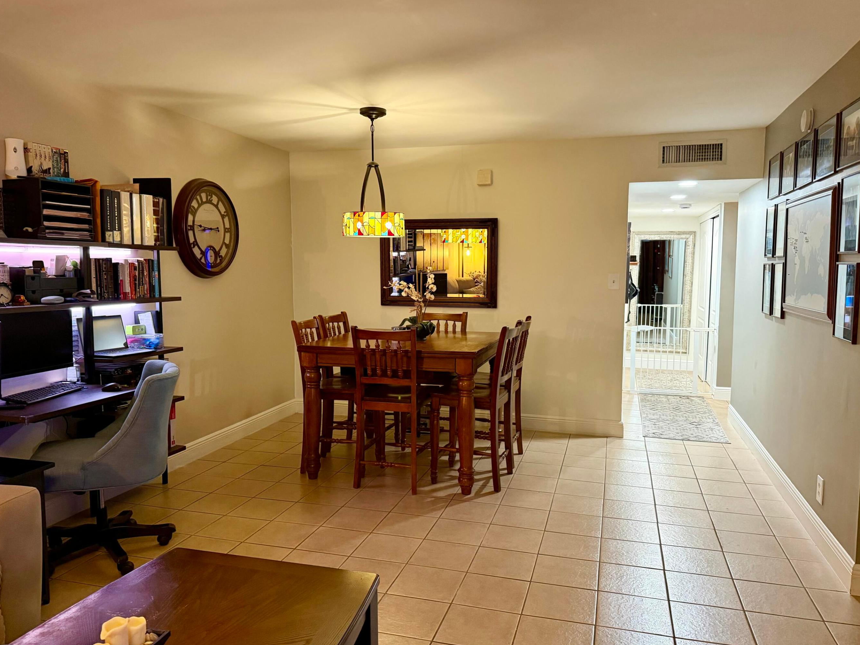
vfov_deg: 53.1
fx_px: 646
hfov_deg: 67.3
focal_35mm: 26
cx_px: 434
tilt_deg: -5.2
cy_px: 327
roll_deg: +0.3
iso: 500
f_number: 1.78
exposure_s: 1/60
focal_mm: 6.76
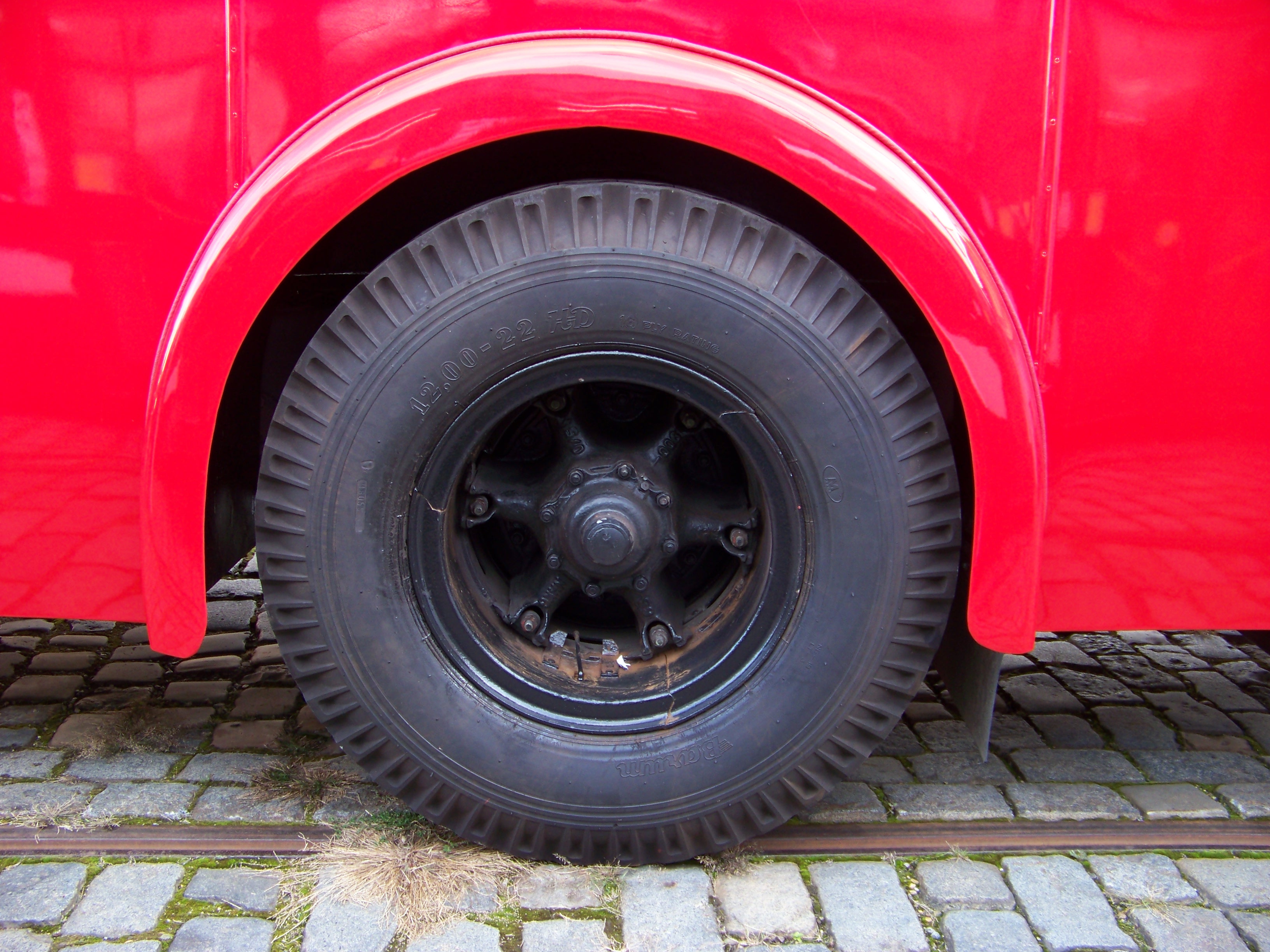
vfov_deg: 39.7
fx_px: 1321
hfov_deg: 51.4
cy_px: 476
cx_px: 635
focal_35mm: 36
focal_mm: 5.85
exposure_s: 1/30
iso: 64
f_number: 2.8
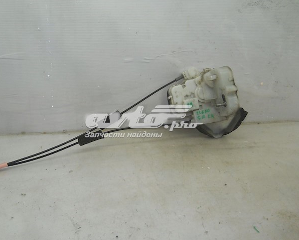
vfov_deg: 34.9
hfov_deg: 42.9
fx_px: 381
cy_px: 120
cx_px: 142
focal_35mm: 43
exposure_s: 1/60
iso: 80
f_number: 3.1
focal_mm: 6.72
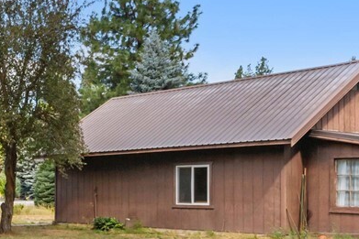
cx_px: -39
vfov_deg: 20.7
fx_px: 648
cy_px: 187
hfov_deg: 28.1
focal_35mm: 65
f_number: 7.1
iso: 100
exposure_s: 1/640
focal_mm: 15
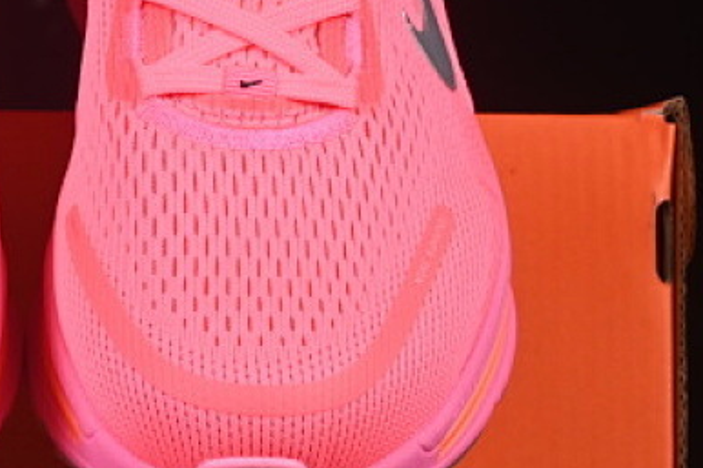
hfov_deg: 9.7
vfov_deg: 6.5
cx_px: 2
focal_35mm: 210
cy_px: 118
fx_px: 4099
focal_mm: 50
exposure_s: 1/80
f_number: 8
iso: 160
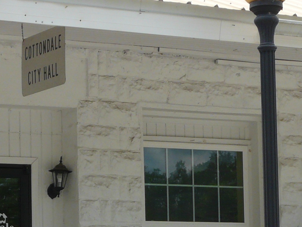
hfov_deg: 11.4
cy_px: 195
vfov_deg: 8.6
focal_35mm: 173
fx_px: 1509
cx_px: 104
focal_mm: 8.8
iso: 100
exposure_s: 1/320
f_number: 5.6
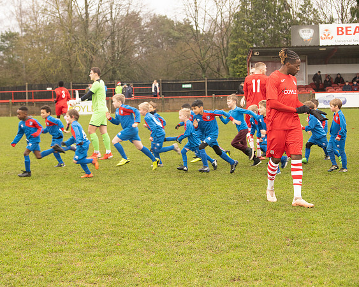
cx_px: 144
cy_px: 144
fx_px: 837
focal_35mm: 79
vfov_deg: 19.4
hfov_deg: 24.2
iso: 2000
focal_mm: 70
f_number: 5
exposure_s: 1/250
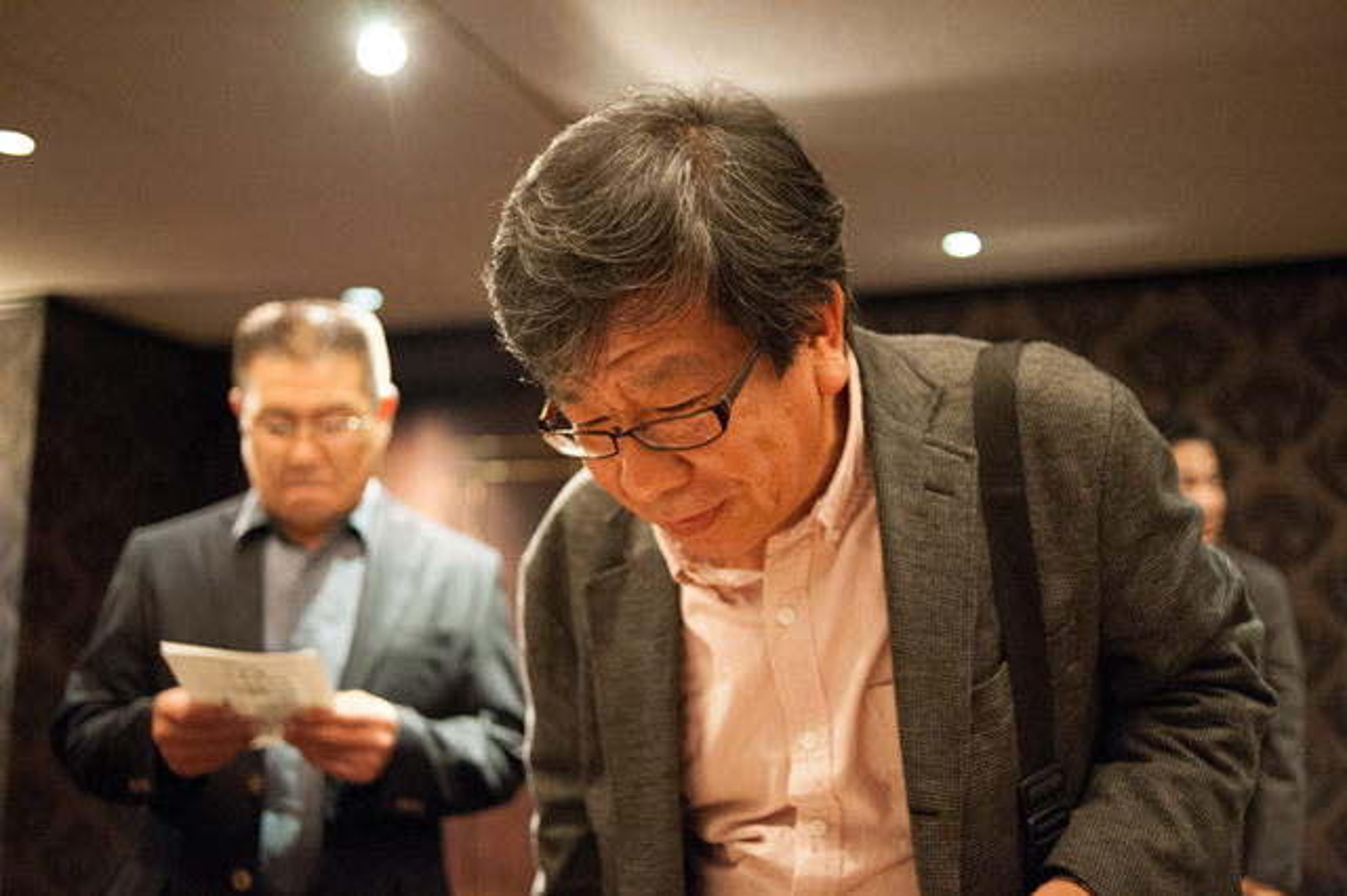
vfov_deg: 37.8
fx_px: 1309
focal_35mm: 35
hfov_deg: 54.5
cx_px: 674
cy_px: 448
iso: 5600
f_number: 2.8
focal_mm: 35
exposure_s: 1/100
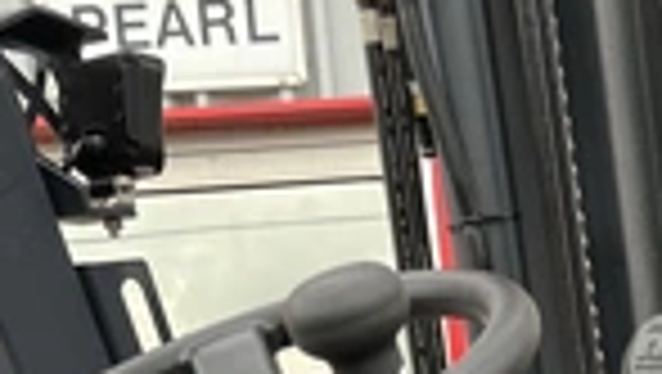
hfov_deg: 26.6
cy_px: 658
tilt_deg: -6.5
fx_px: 1353
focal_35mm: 77
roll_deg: +4.9
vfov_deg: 14.1
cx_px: 585
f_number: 1.6
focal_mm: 5.1
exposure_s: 1/428
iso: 50
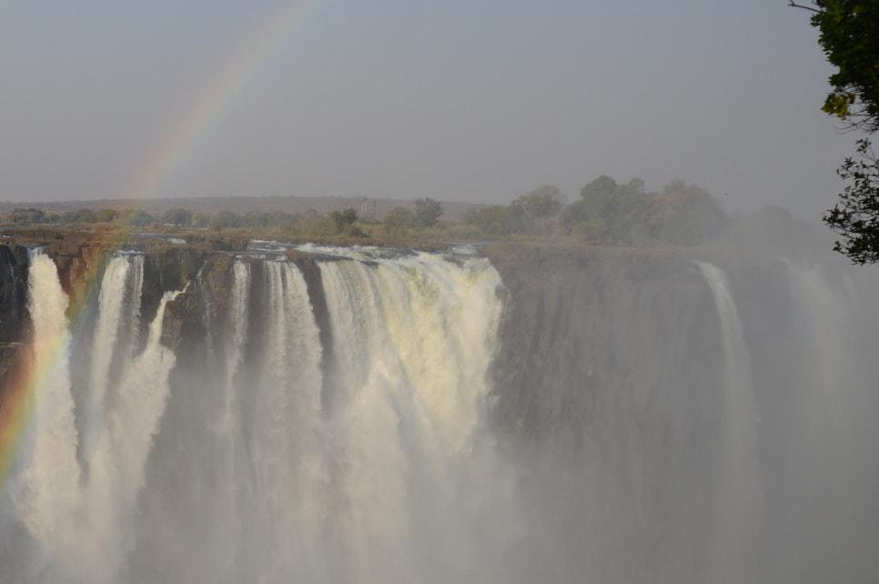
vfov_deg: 25.0
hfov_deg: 35.5
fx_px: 1319
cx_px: 153
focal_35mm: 54
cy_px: 271
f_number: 3.5
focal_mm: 17
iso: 100
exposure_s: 1/400
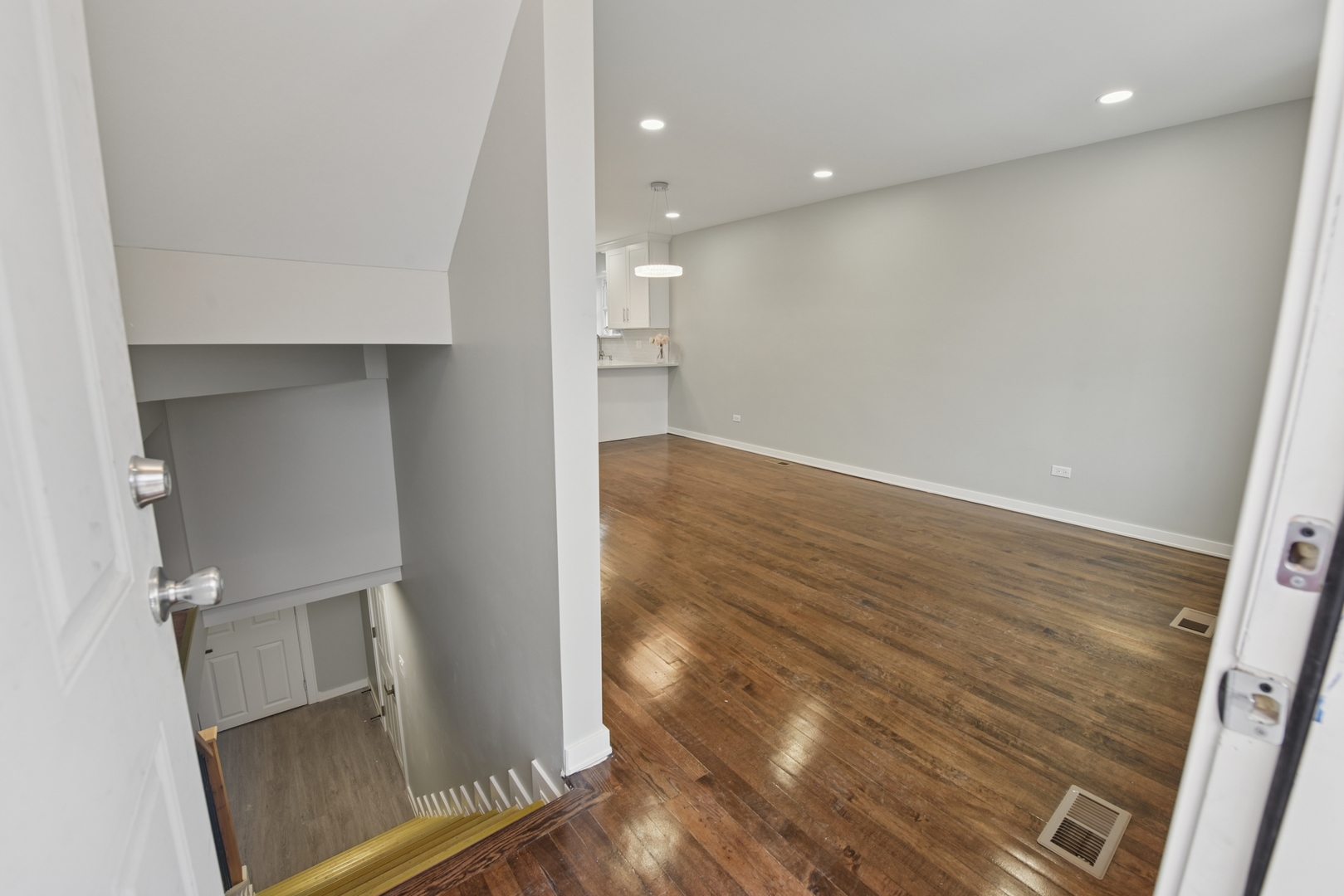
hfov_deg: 104.2
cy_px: 448
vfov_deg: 81.2
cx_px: 672
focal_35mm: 14
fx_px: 523
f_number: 8
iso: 400
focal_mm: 14
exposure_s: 1/40
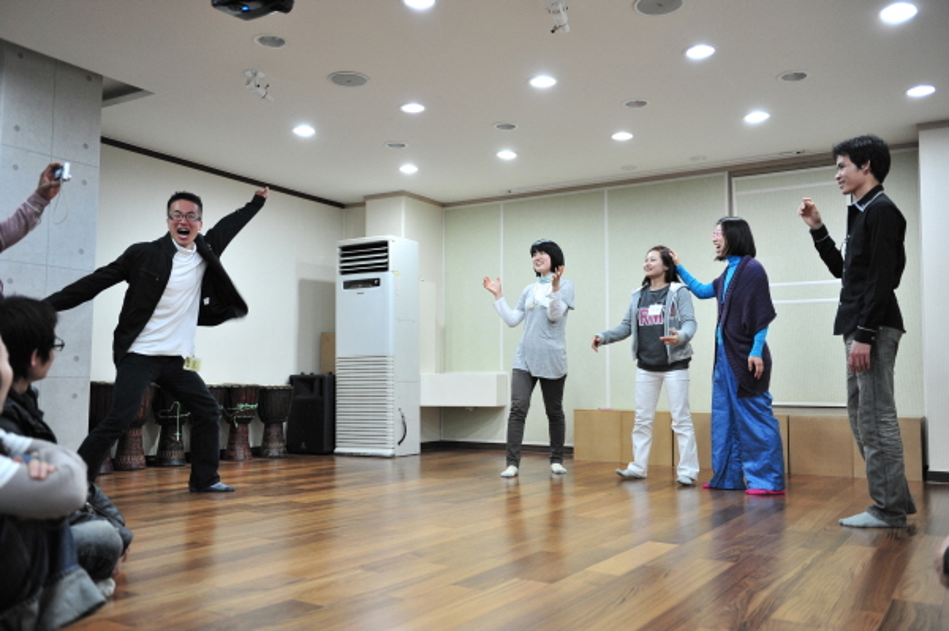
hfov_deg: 58.8
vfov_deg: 41.0
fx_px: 843
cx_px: 474
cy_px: 316
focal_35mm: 32
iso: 1600
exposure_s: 1/100
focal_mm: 32
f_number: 2.8
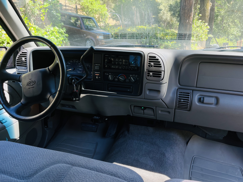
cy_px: 91
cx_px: 122
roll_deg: +2.4
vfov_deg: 53.1
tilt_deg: -18.8
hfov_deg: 67.3
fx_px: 183
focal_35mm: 26
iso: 40
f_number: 1.6
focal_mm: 5.1
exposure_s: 1/177
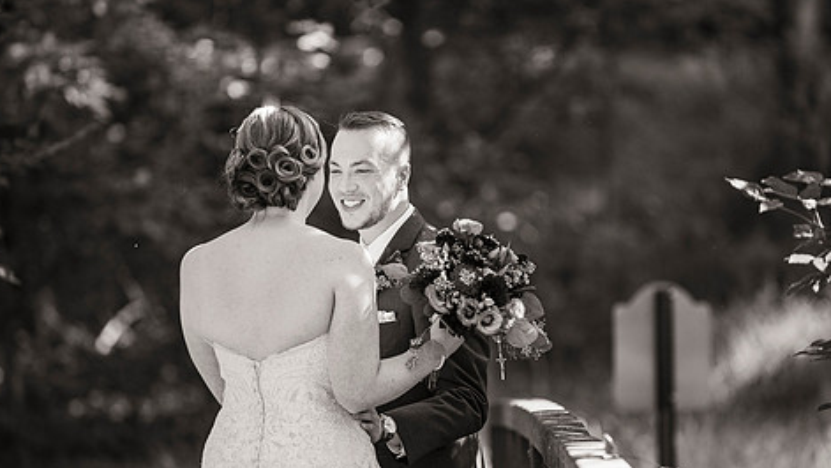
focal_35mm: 258
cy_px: 279
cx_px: 429
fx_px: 5685
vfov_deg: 4.7
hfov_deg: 8.4
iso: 400
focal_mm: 200
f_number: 2.8
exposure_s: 1/640
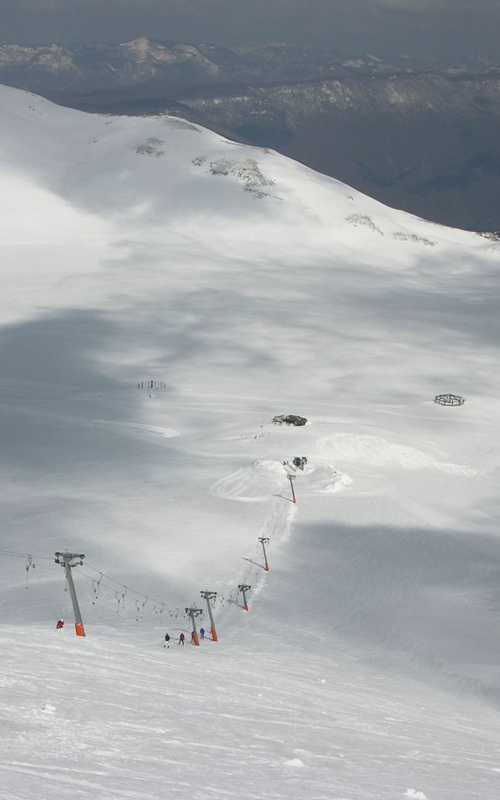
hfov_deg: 16.9
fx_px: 1679
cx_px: 148
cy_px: 400
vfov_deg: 26.8
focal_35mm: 77
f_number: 7.7
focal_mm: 13.7
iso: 50
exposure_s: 1/432
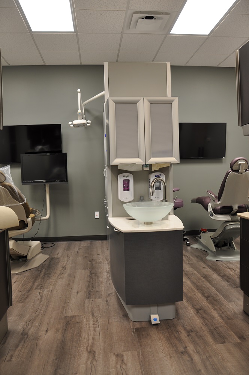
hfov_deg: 47.8
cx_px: 124
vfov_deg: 67.4
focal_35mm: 27
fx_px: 281
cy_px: 188
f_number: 3.5
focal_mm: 18
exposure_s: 1/15
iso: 200
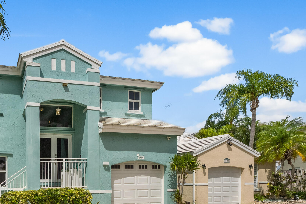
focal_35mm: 26
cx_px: 50
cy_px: 179
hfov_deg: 62.0
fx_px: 221
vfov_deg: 45.5
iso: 640
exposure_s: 1/8000
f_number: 6.3
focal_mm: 14
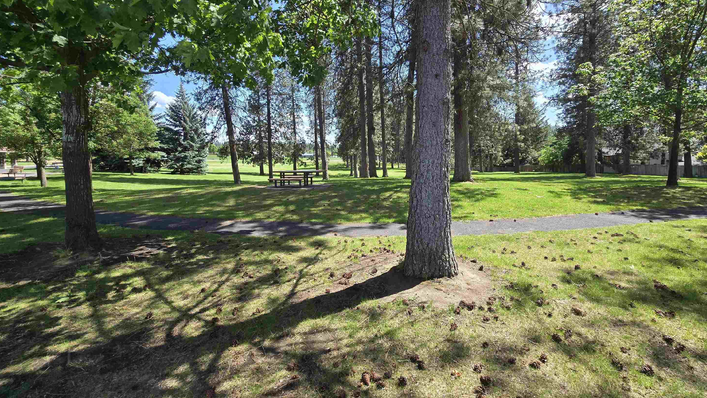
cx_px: 361
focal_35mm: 15
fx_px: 281
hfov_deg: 103.0
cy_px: 168
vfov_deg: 70.1
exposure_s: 1/775
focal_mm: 2.2
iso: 50
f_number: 2.2
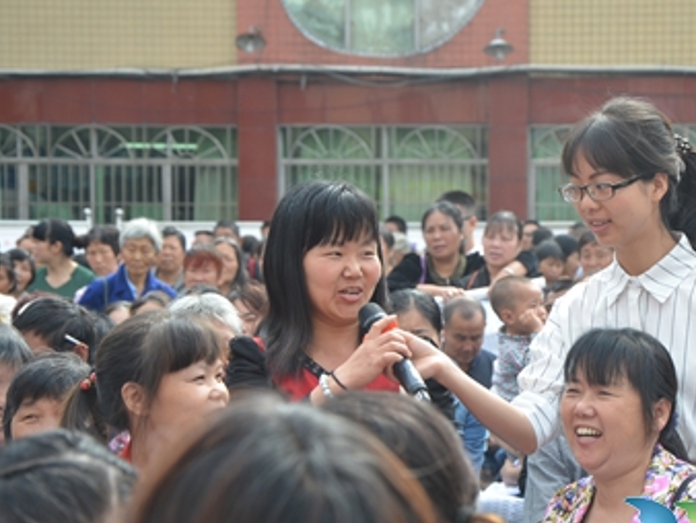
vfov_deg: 10.0
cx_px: 498
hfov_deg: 13.2
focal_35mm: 149
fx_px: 2998
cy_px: 298
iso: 200
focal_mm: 70
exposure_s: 1/160
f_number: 6.3
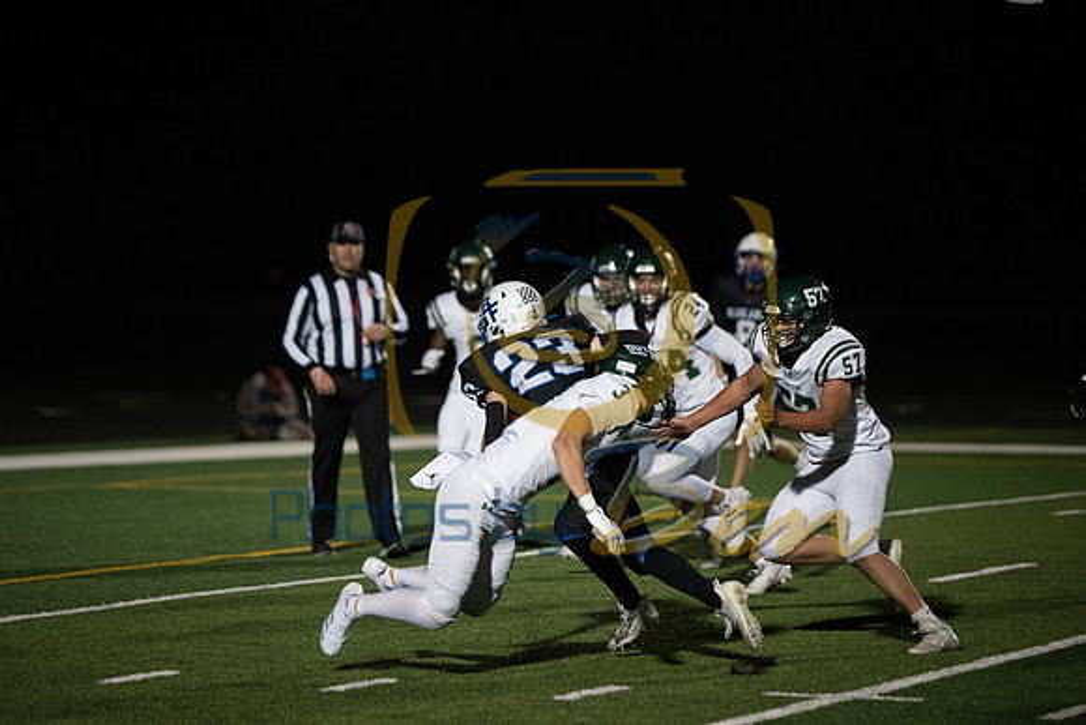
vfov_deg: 7.9
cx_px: 543
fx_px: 5280
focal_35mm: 175
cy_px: 362
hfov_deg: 11.7
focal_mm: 175
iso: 4000
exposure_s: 1/1250
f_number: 2.8
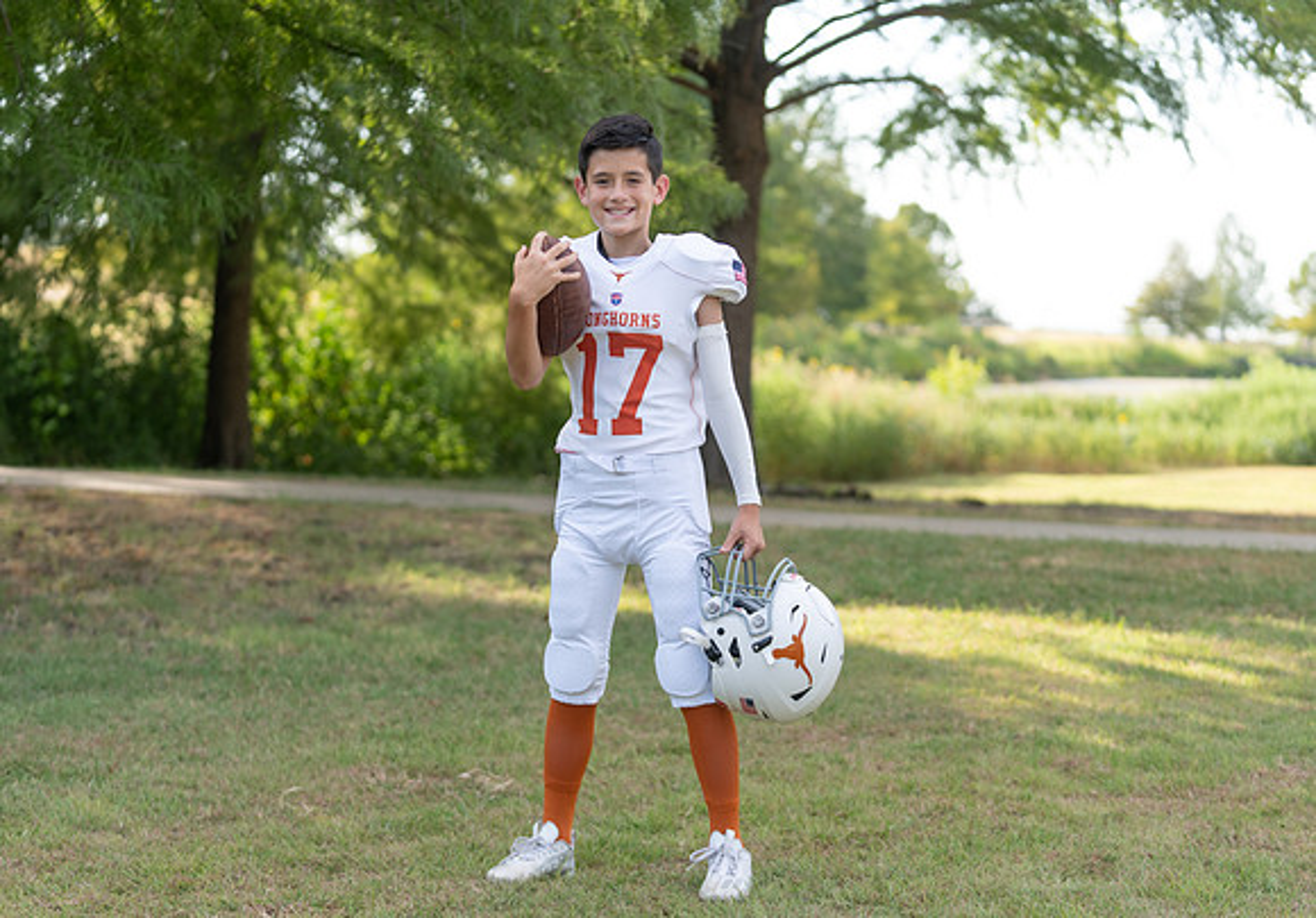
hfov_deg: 25.7
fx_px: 2889
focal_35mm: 78
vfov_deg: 18.1
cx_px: 652
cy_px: 478
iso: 100
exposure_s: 1/400
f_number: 2.8
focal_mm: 70
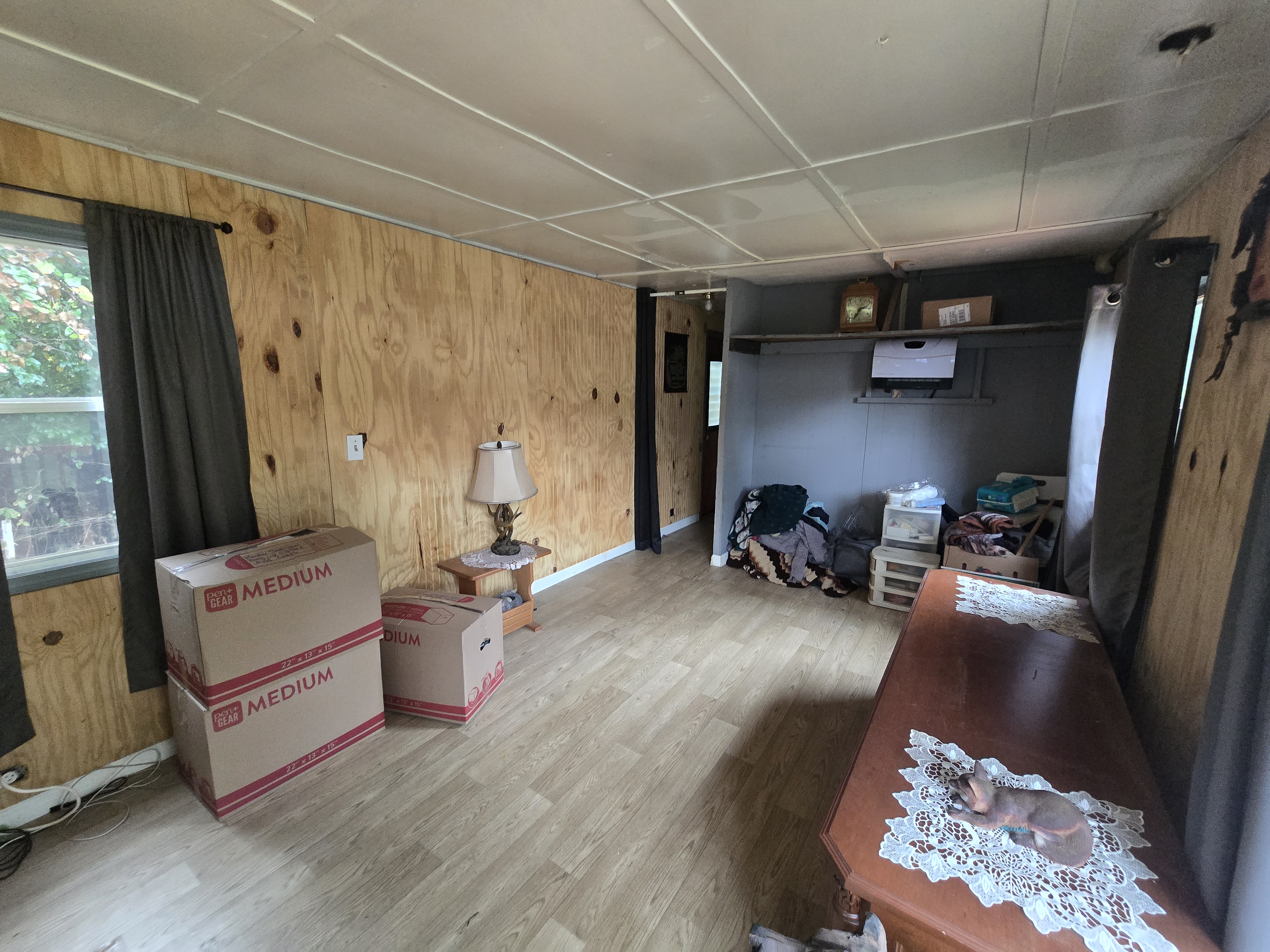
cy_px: 476
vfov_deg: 89.9
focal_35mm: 13
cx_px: 635
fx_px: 477
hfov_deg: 106.2
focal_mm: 2.2
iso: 640
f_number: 2.2
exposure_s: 1/60
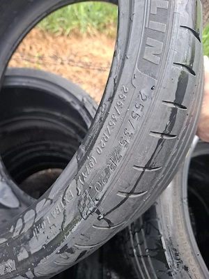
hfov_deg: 58.9
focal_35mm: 23
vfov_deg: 73.9
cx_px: 104
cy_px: 140
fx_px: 185
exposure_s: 1/172
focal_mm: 5.54
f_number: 1.8
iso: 50
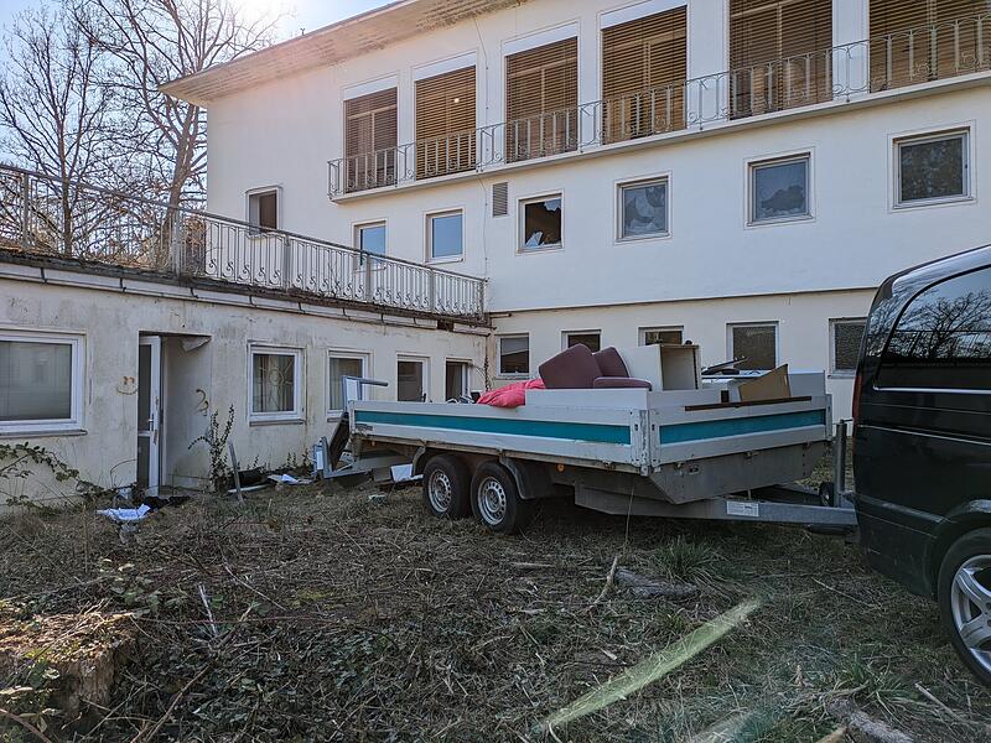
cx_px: 496
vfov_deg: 54.9
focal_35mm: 25
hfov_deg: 69.4
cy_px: 372
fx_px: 716
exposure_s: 1/2222
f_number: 1.89
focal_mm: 5.43
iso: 43
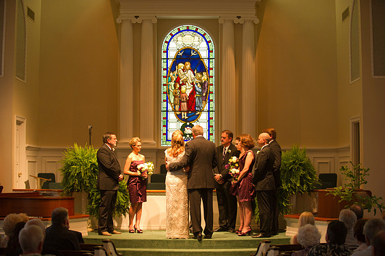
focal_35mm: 72
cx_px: 190
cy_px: 130
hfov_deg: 28.1
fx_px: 769
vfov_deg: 18.9
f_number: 2.8
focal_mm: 70
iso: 1600
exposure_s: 1/50
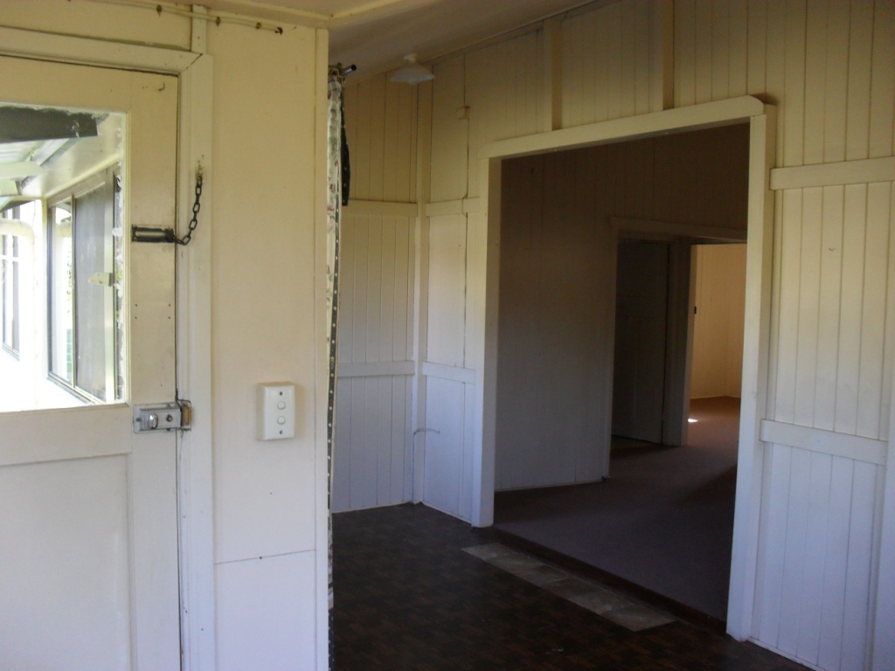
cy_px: 336
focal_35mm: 35
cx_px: 448
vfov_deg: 40.7
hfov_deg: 52.6
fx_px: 905
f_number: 3.2
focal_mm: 6.3
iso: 200
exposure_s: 1/45
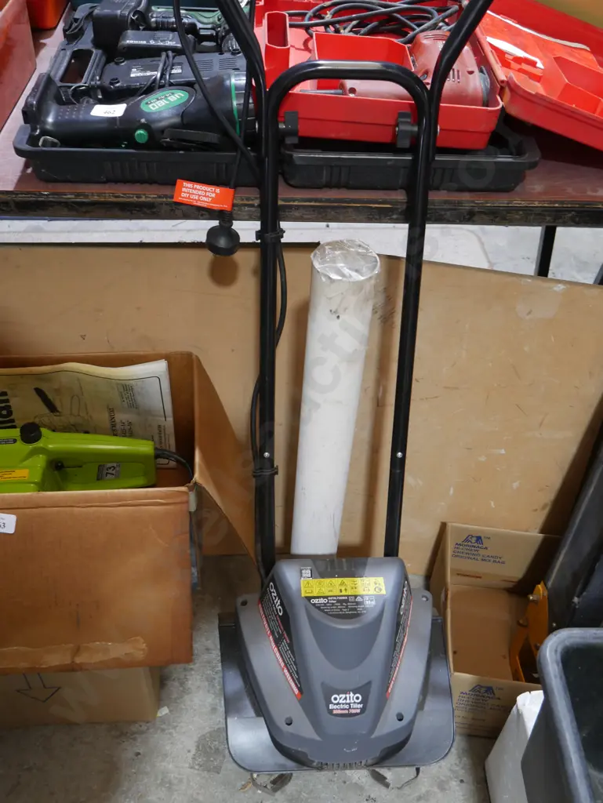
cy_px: 402
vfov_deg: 51.3
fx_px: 835
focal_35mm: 36
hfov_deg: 39.7
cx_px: 302
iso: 640
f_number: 4
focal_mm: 18
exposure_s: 1/60
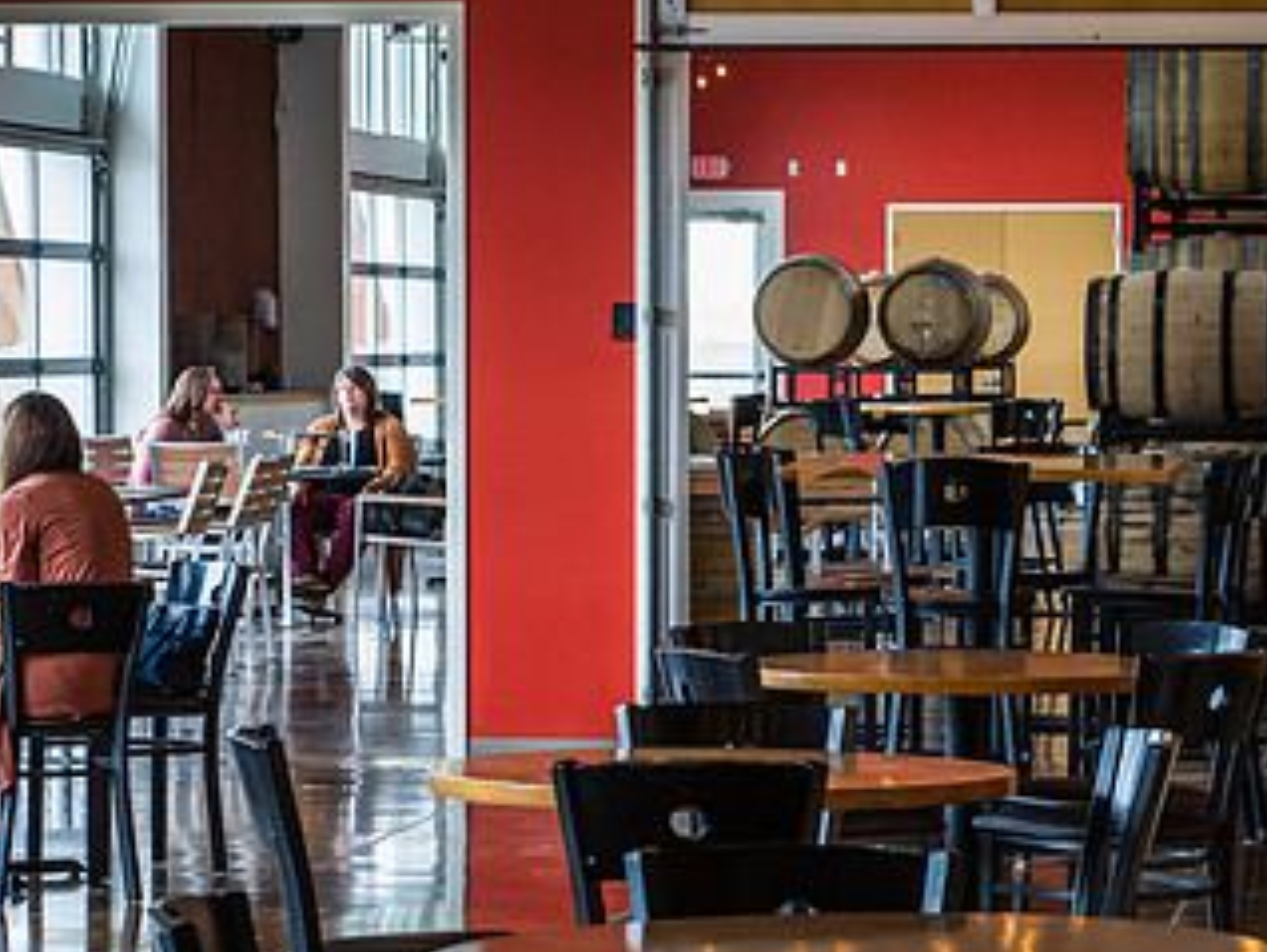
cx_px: 727
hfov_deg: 12.0
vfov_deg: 9.0
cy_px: 558
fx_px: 6044
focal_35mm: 165
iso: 2000
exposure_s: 1/160
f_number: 8
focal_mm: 85
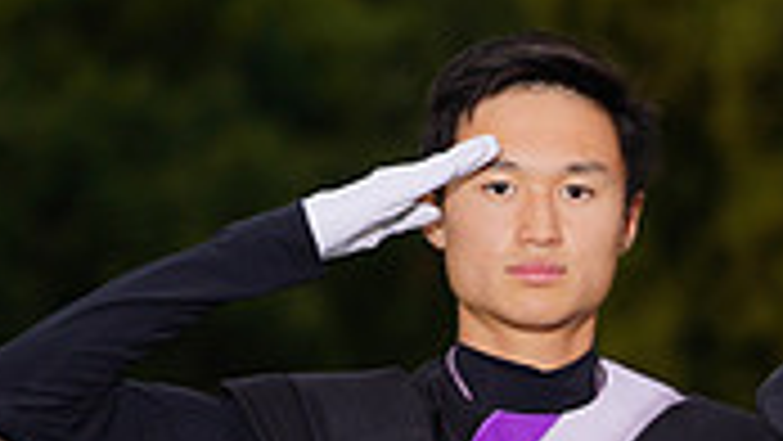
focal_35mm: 693
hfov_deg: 3.1
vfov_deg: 1.8
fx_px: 14393
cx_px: 1161
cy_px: 682
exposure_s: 1/200
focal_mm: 198
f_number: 5.6
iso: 200
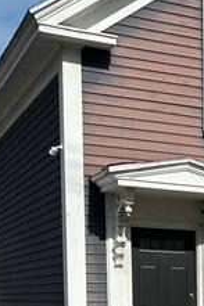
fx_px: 800
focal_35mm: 94
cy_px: 382
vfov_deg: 20.1
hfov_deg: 13.6
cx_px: 318
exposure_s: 1/5882
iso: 50
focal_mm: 5.7
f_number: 1.5
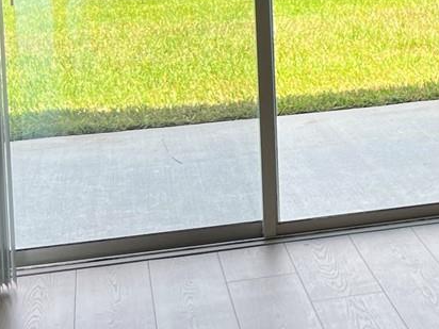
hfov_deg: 18.2
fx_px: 1281
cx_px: 568
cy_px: -37
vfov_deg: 14.3
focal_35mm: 101
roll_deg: +0.9
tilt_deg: -7.2
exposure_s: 1/808
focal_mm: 5.7
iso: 50
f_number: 1.5
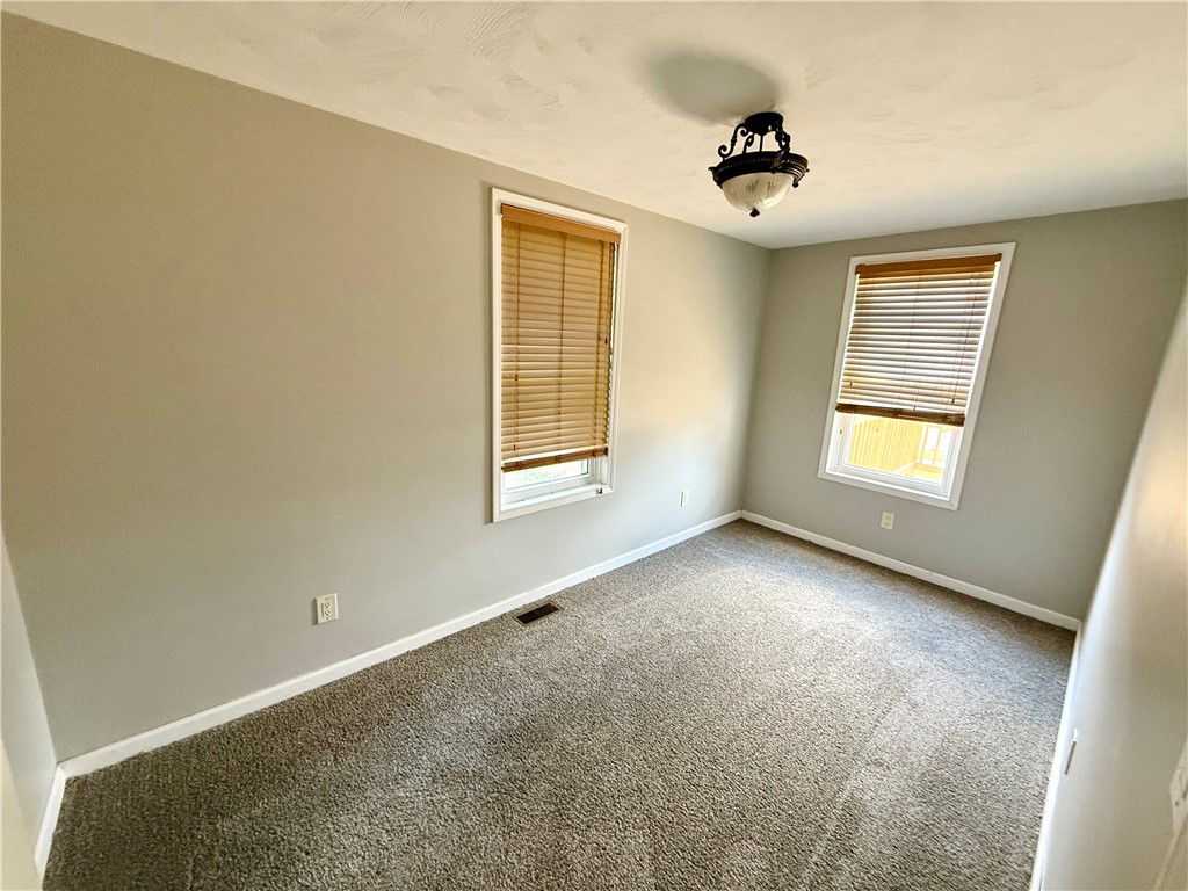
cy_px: 446
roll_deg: -3.2
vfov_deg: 85.7
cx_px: 594
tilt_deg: -12.4
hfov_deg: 102.1
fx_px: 480
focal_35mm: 14
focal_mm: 2.22
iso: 320
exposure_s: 1/82
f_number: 2.2
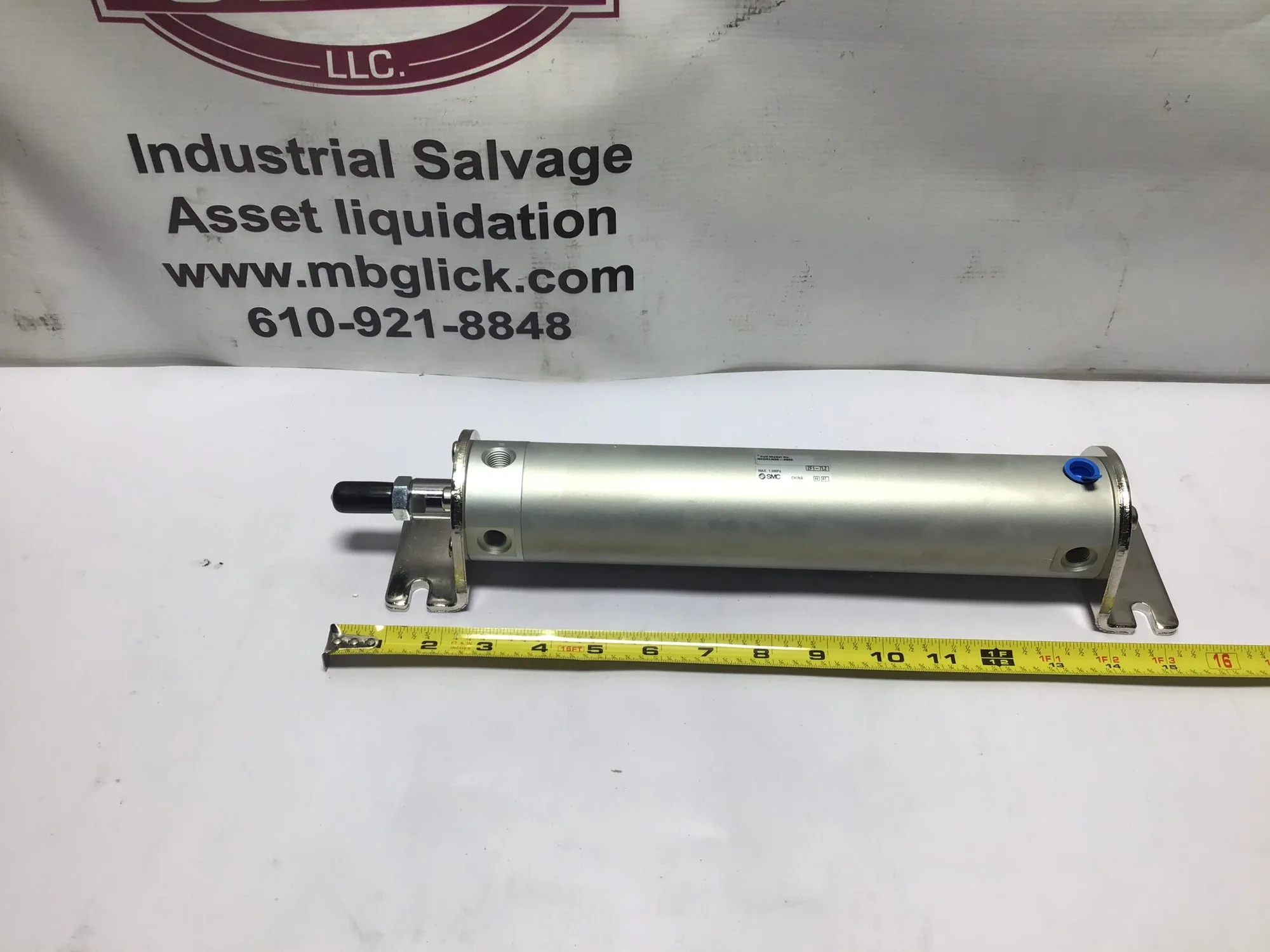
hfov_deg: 58.4
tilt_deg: -43.7
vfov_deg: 45.4
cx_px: 635
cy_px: 476
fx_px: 1137
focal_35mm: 31
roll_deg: -2.3
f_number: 2.4
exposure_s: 1/126
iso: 25
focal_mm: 3.3
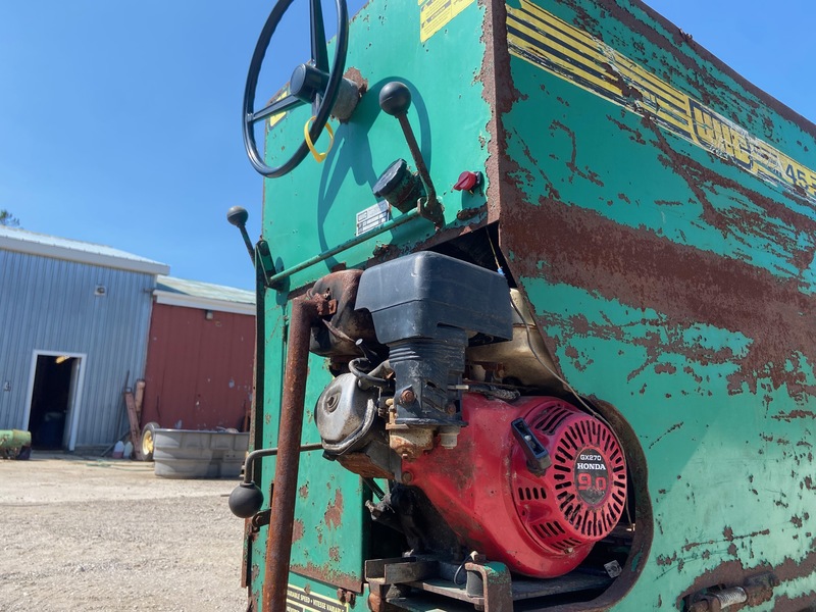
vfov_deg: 53.1
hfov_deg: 67.3
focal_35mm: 26
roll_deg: +1.4
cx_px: 408
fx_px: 613
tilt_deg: +12.5
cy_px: 306
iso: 32
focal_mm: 4.25
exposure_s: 1/1543
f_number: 1.8
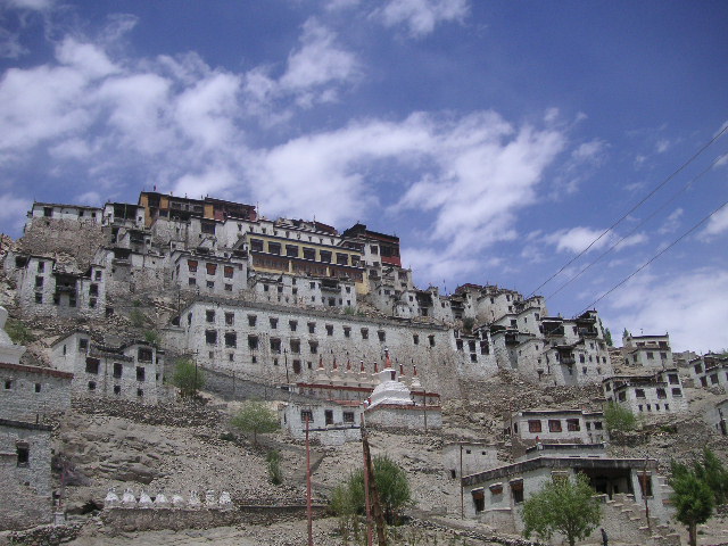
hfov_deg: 50.1
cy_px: 273
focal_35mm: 37
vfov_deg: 38.7
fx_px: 778
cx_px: 364
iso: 50
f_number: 6.7
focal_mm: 6.1
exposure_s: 1/350
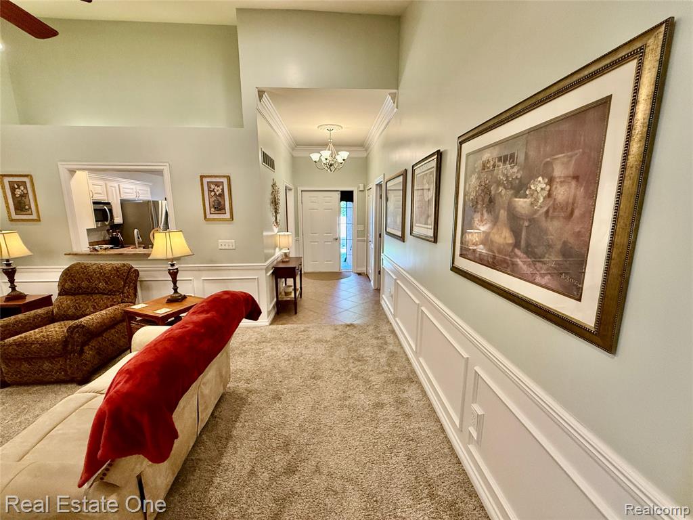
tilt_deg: -10.0
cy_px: 260
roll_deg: +0.1
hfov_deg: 102.1
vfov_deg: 85.7
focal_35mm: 14
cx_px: 346
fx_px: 280
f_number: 2.2
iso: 320
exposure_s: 1/120
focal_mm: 2.22
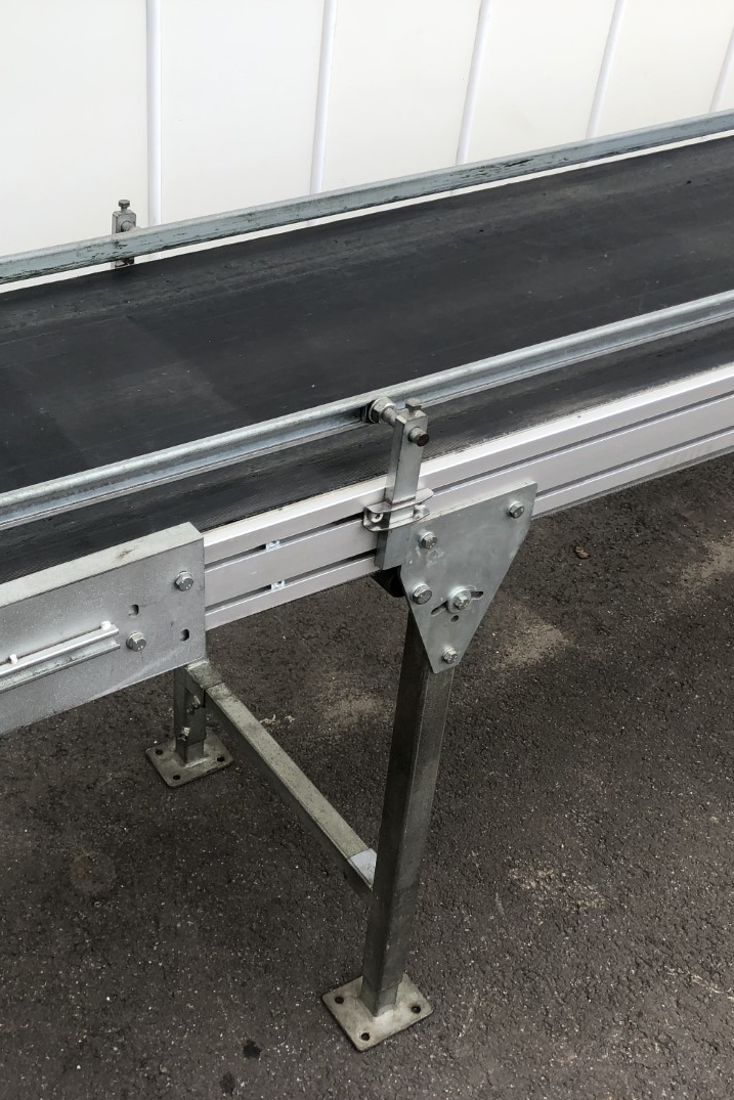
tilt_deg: -43.7
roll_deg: -1.7
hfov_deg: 33.4
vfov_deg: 49.5
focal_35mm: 39
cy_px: 551
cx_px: 166
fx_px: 1192
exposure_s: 1/284
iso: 20
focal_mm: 4
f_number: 1.8
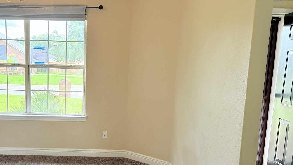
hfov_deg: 48.7
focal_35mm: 40
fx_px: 311
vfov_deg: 29.5
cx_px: 77
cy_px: 112
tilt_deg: -10.2
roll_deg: -1.3
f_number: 1.78
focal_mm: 6.76
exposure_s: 1/228
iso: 125
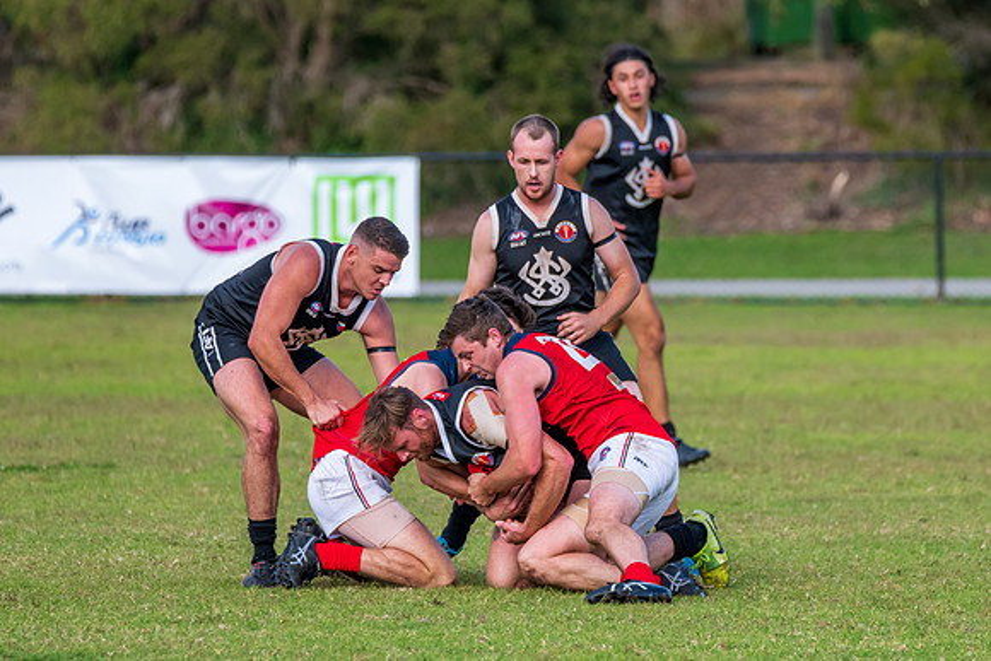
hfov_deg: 3.4
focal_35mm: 601
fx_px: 16534
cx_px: 526
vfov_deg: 2.3
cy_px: 370
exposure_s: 1/1250
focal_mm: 420
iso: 800
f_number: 7.1
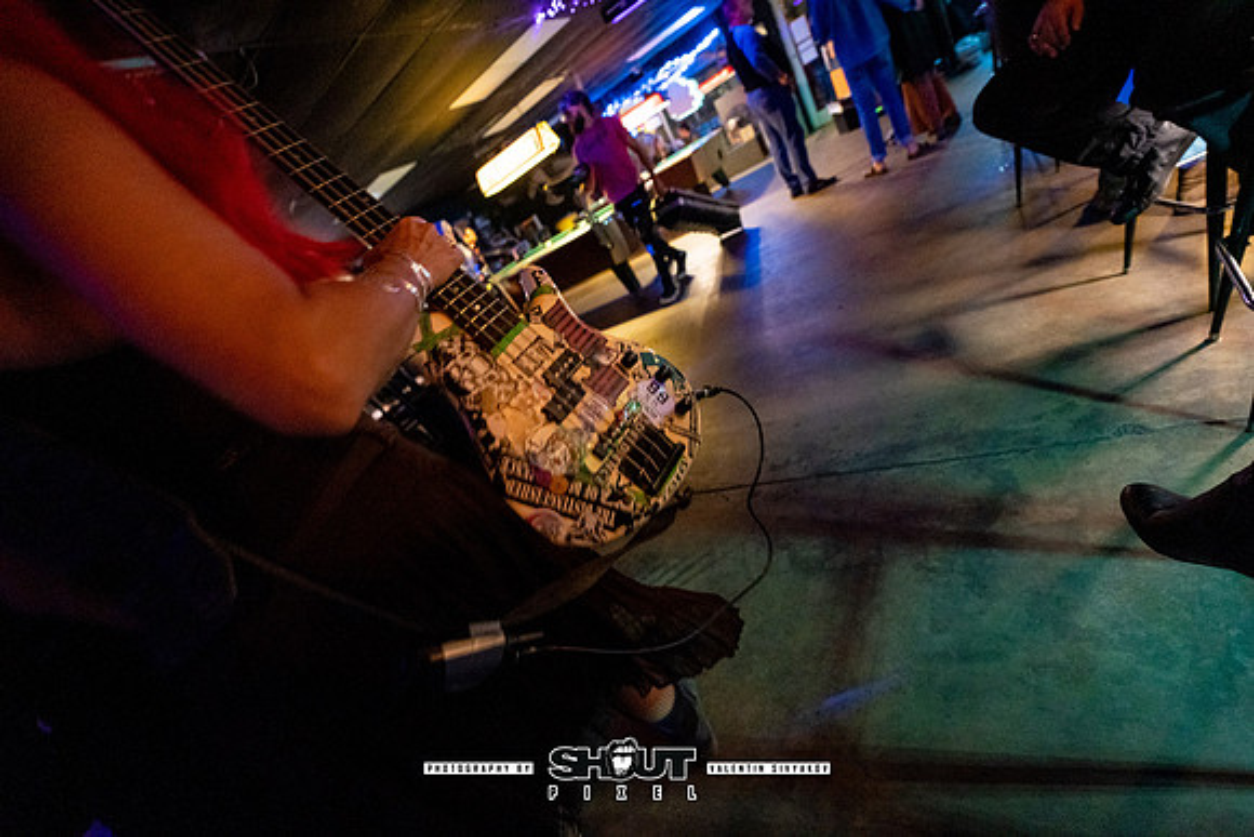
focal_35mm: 14
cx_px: 627
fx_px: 488
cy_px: 418
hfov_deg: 104.2
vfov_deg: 81.2
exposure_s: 1/160
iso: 3200
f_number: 2.8
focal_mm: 14
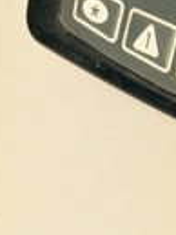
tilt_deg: -29.9
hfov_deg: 12.1
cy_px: -46
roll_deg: +0.4
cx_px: 328
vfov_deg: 16.8
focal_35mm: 112
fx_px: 758
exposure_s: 1/25
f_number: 2.2
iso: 250
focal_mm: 4.15
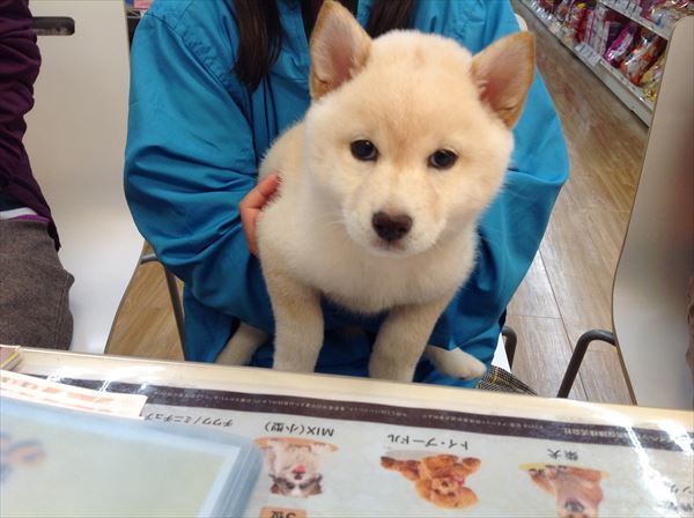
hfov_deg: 52.7
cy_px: 259
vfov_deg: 40.6
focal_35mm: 35
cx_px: 347
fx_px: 701
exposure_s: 1/60
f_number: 2.4
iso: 64
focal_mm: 4.28
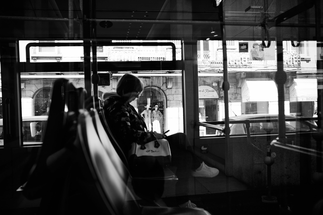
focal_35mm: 35
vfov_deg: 37.9
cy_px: 108
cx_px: 162
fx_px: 314
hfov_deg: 54.4
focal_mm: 23
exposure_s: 1/125
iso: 200
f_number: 2.8
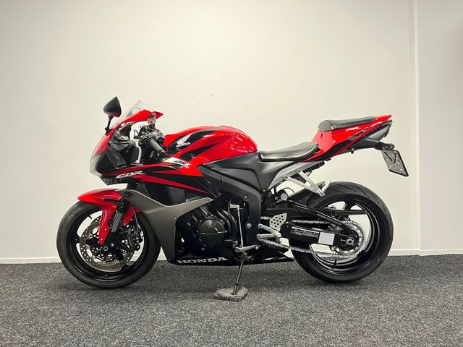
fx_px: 348
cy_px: 174
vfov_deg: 53.1
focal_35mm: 26
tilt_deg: -0.3
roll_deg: +0.6
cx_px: 232
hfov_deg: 67.3
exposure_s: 1/33
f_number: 1.6
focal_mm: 5.1
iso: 400
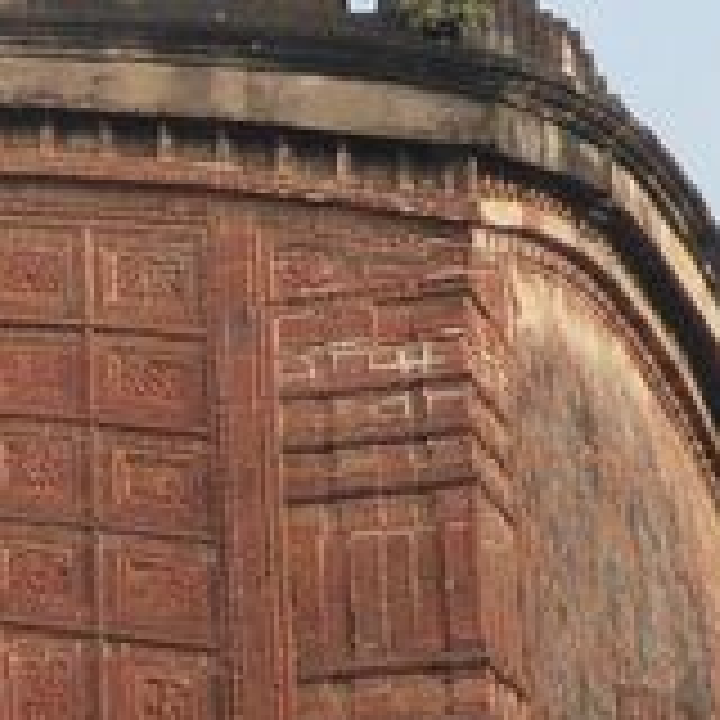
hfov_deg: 11.7
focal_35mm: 141
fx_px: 3318
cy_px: 522
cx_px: -441
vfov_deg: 12.4
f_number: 3.5
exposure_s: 1/400
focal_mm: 5.4
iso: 160
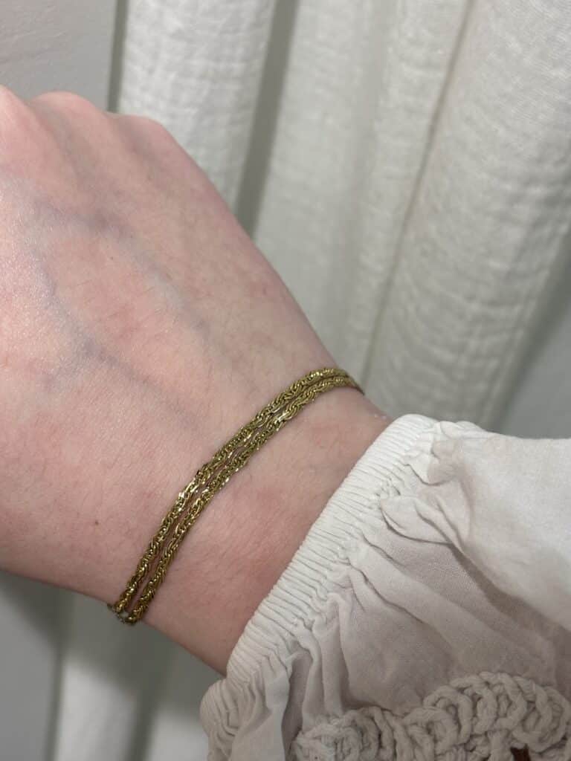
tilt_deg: -45.7
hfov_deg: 28.0
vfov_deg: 36.8
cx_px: 286
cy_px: 380
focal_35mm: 52
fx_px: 1144
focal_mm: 5.96
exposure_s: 1/100
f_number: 1.6
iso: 50
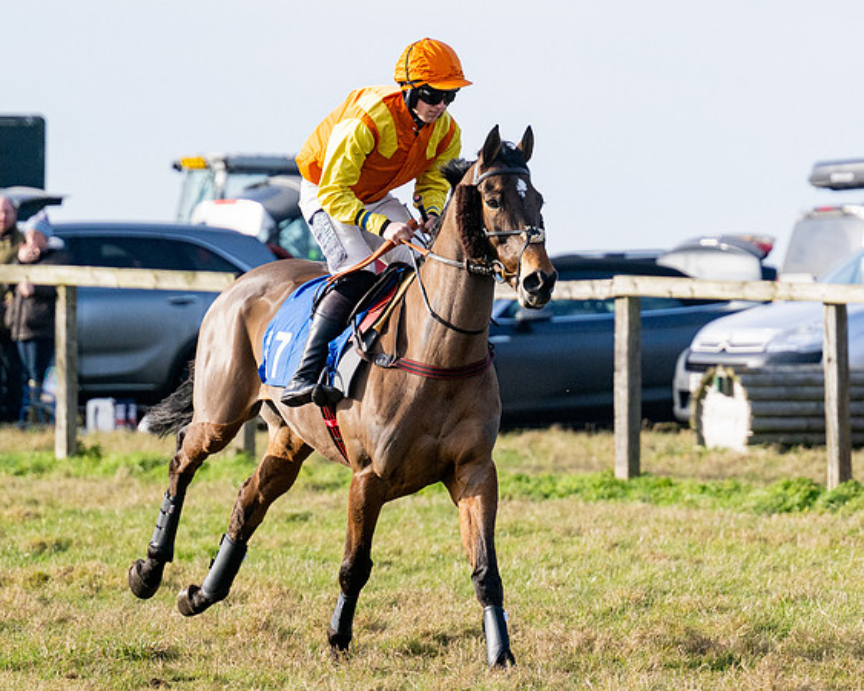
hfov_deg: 5.1
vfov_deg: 4.1
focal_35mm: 379
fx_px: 9680
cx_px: 643
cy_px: 327
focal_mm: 180
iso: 400
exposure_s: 1/4000
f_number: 4
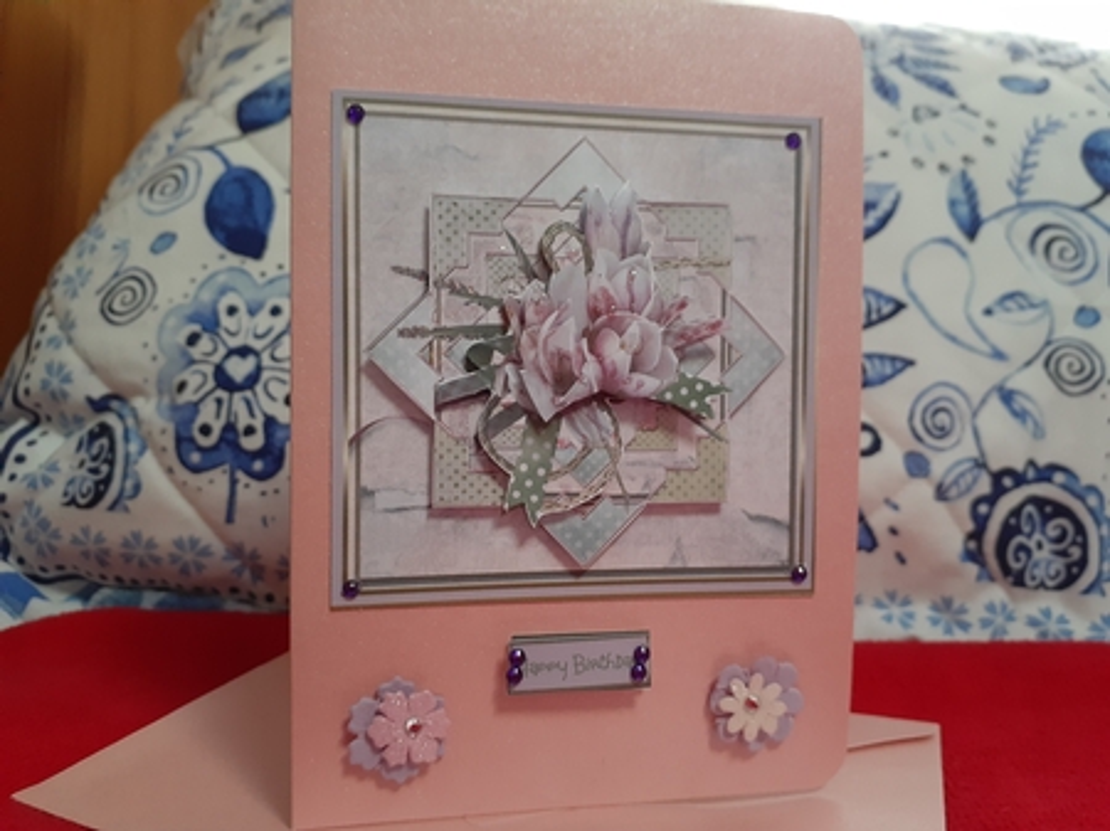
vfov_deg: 51.3
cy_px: 416
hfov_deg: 65.4
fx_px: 865
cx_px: 555
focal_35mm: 27
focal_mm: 3.6
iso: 320
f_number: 1.9
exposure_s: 1/33
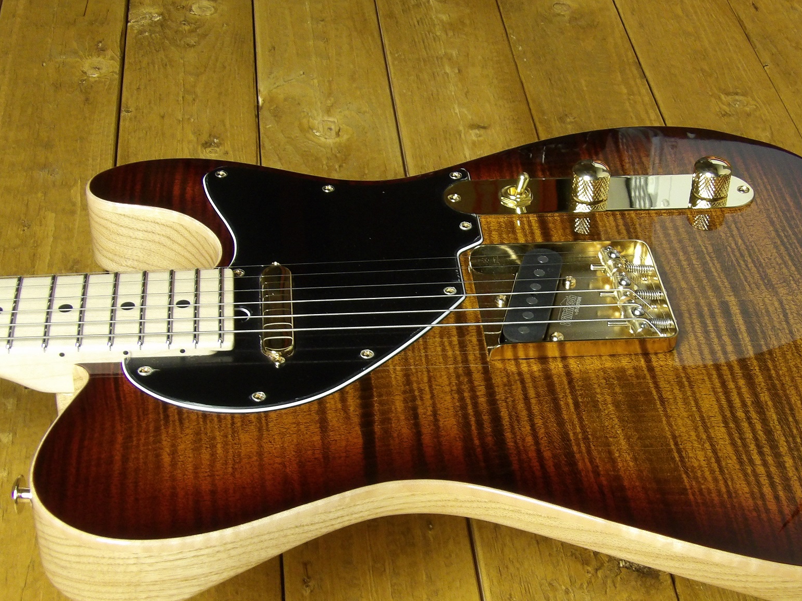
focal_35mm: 69
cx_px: 475
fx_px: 1599
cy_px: 348
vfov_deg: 21.3
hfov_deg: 28.1
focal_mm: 8.2
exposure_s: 1/17
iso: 245
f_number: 3.8
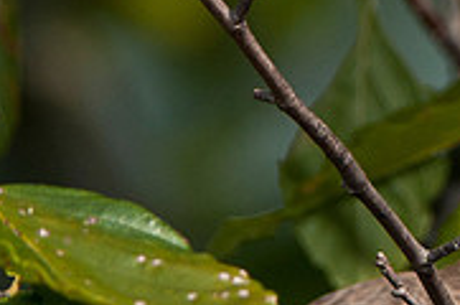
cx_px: 483
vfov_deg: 0.7
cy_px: 189
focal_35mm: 1925
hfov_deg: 1.1
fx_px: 24554
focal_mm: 400
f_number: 11
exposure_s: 1/320
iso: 400
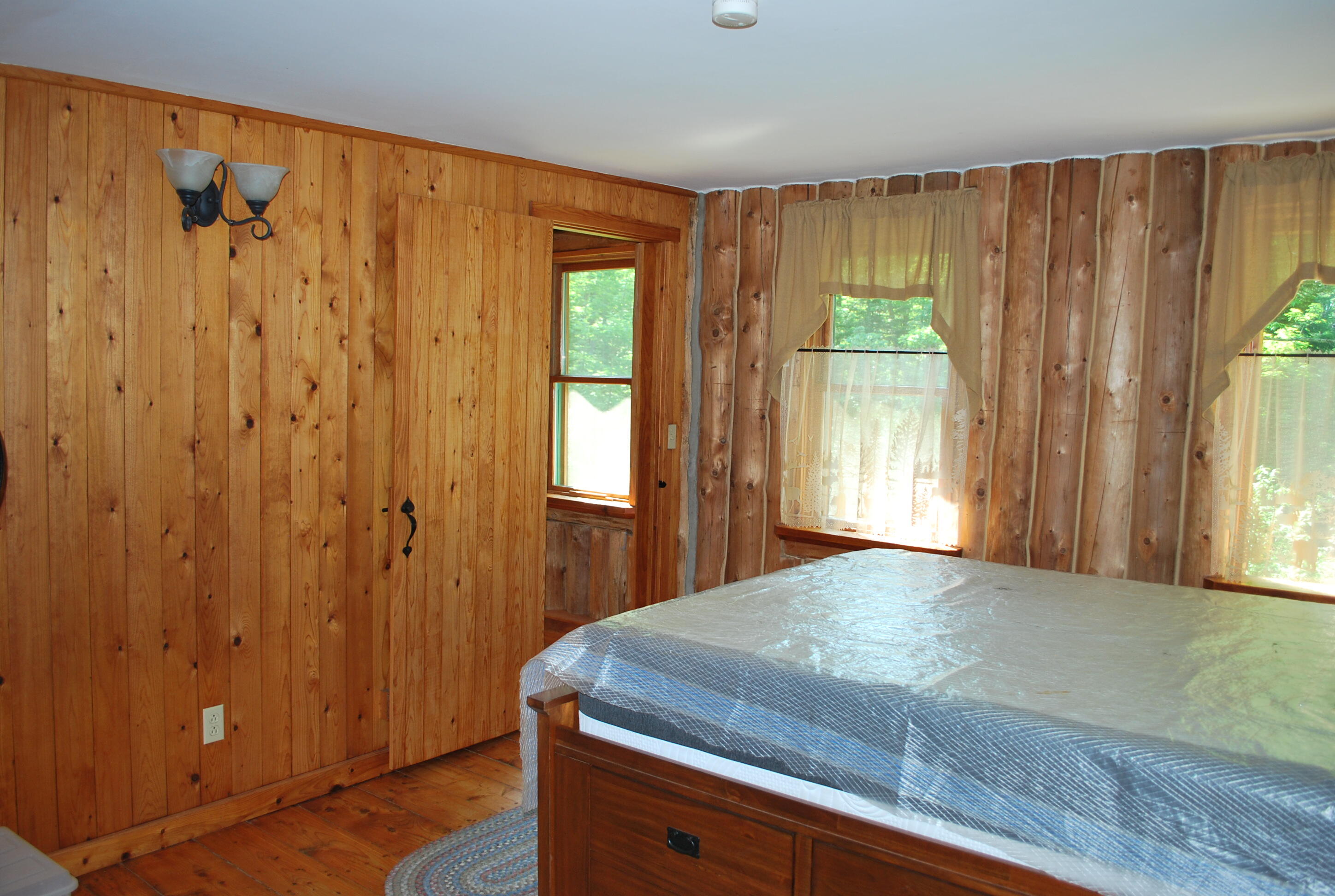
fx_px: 1003
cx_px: 668
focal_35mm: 27
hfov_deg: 67.3
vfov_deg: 48.1
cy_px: 448
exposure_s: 1/60
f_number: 3.5
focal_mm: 18
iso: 200
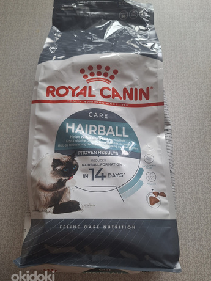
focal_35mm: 25
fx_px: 203
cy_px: 145
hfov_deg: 54.9
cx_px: 109
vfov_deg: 69.4
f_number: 1.8
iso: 200
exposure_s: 1/33
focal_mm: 5.54
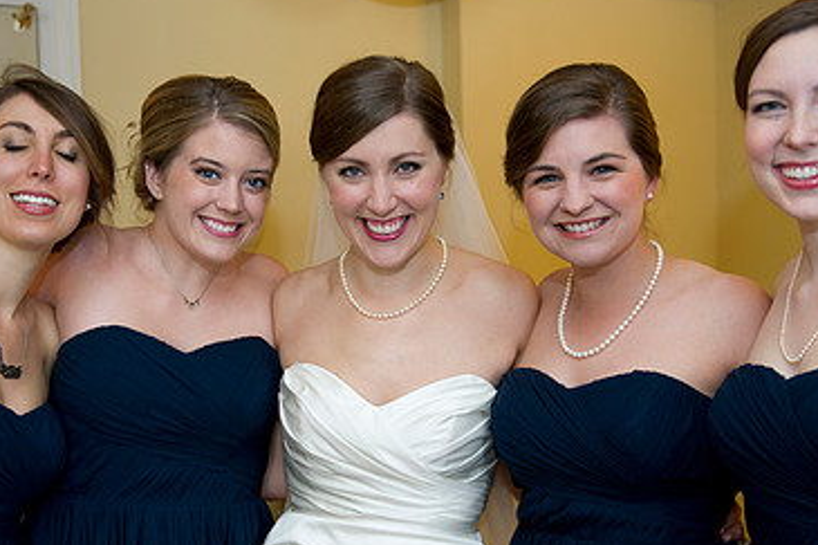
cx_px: 412
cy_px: 345
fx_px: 1226
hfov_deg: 36.9
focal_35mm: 54
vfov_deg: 25.0
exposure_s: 1/125
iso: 640
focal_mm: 34
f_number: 2.8
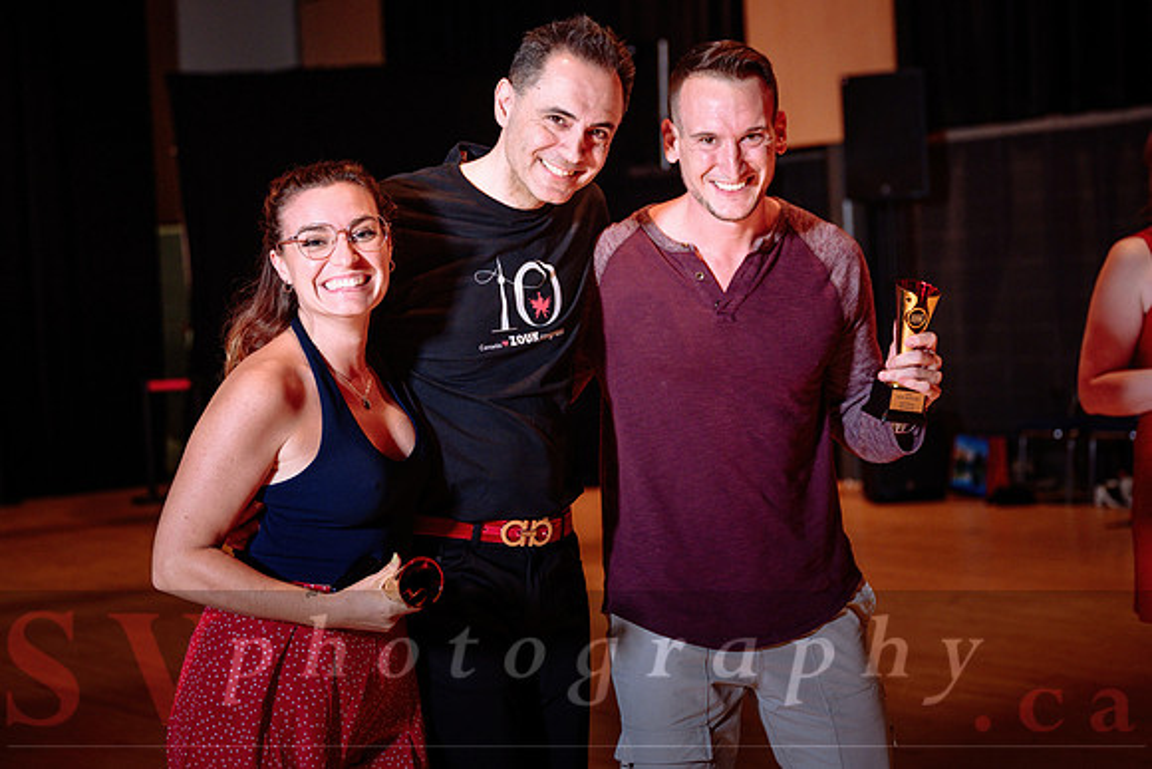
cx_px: 626
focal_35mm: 67
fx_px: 2130
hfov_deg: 30.3
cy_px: 320
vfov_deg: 20.4
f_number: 3.2
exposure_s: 1/125
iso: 1000
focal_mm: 57
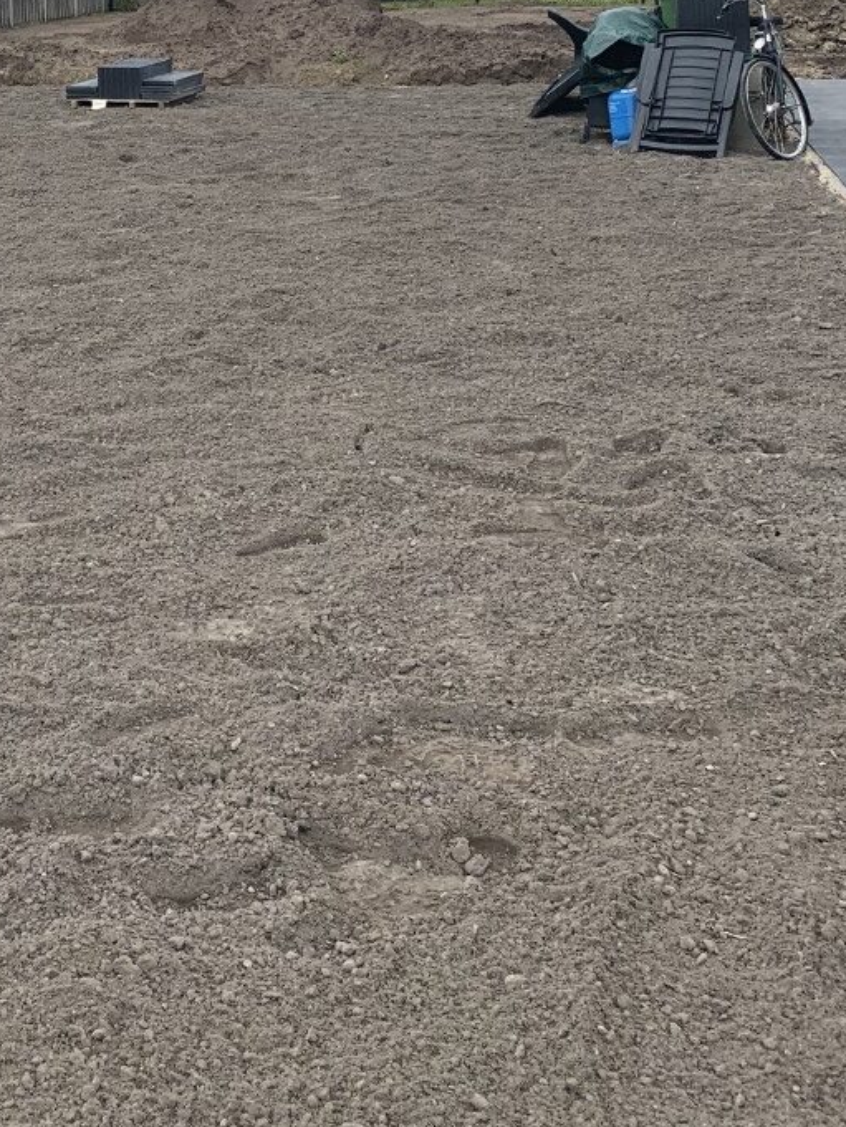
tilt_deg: -4.9
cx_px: 55
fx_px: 1792
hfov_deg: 25.6
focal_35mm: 55
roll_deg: +1.0
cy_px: 122
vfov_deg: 33.2
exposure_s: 1/1536
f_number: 1.8
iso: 25
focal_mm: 4.25
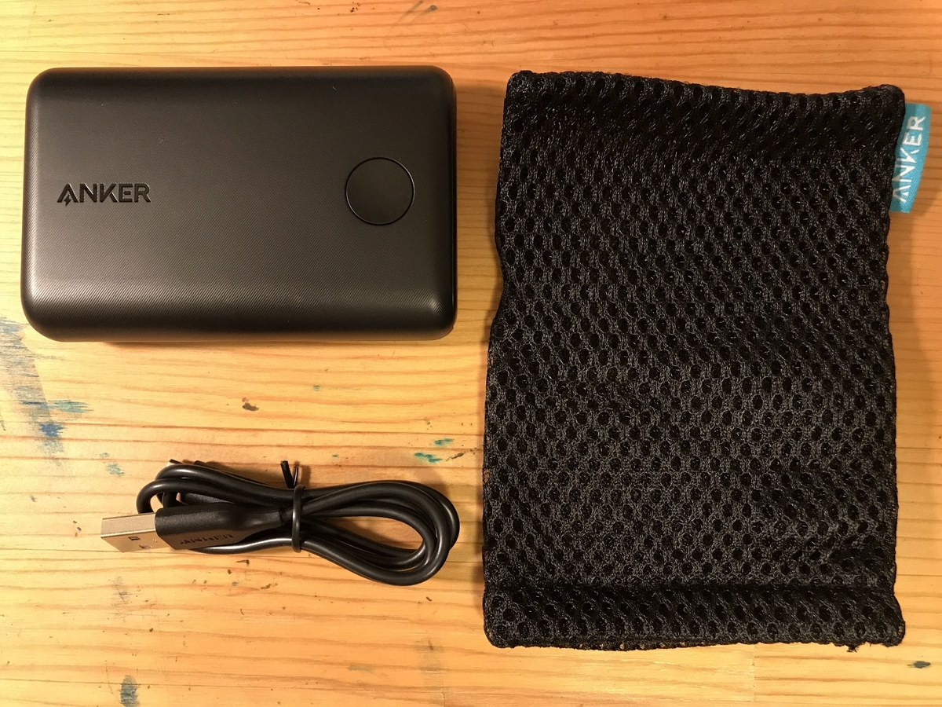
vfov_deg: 49.7
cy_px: 354
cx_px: 471
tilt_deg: -86.1
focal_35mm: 28
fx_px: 762
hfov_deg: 63.4
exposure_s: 1/15
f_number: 1.8
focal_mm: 3.99
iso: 80
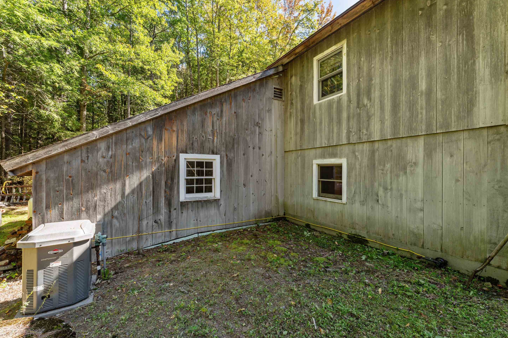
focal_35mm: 15
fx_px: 212
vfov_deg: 77.3
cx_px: 257
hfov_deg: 100.4
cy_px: 174
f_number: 9
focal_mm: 14
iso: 100
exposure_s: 1/13
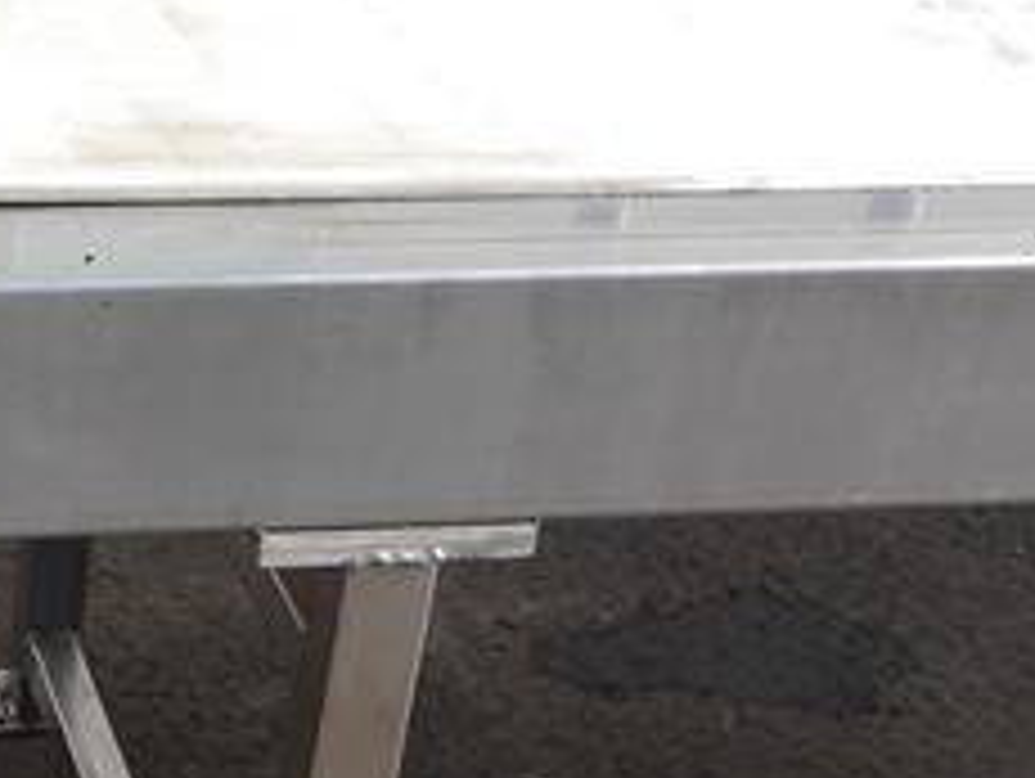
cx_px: -353
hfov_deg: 20.0
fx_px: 2664
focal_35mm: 89
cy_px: 553
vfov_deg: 16.6
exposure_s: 1/320
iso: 160
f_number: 7.1
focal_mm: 16
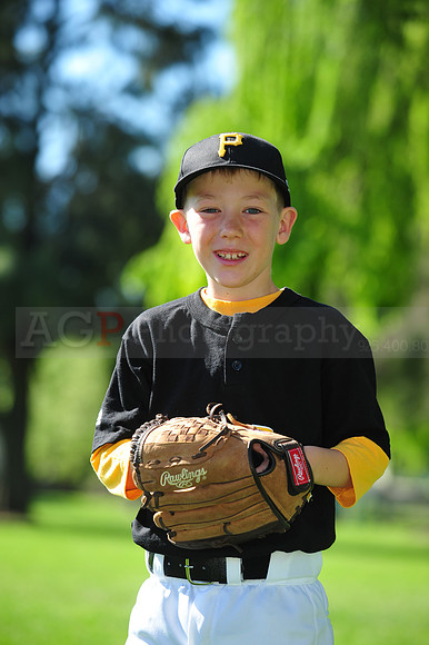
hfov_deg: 9.5
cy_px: 322
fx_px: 2595
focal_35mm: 145
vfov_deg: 14.2
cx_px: 214
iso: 200
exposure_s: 1/500
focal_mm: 145
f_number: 5
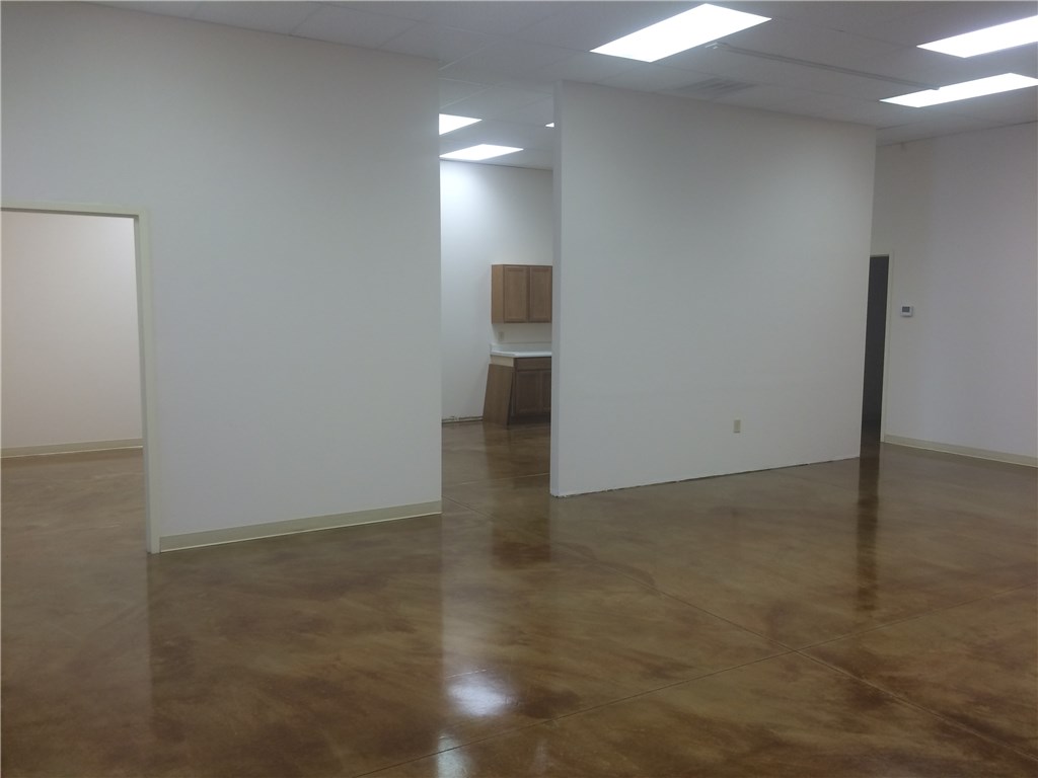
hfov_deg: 61.7
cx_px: 519
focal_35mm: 29
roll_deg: -1.0
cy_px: 389
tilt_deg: -7.9
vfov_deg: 48.2
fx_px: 870
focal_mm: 4.15
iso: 32
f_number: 2.2
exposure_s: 1/40
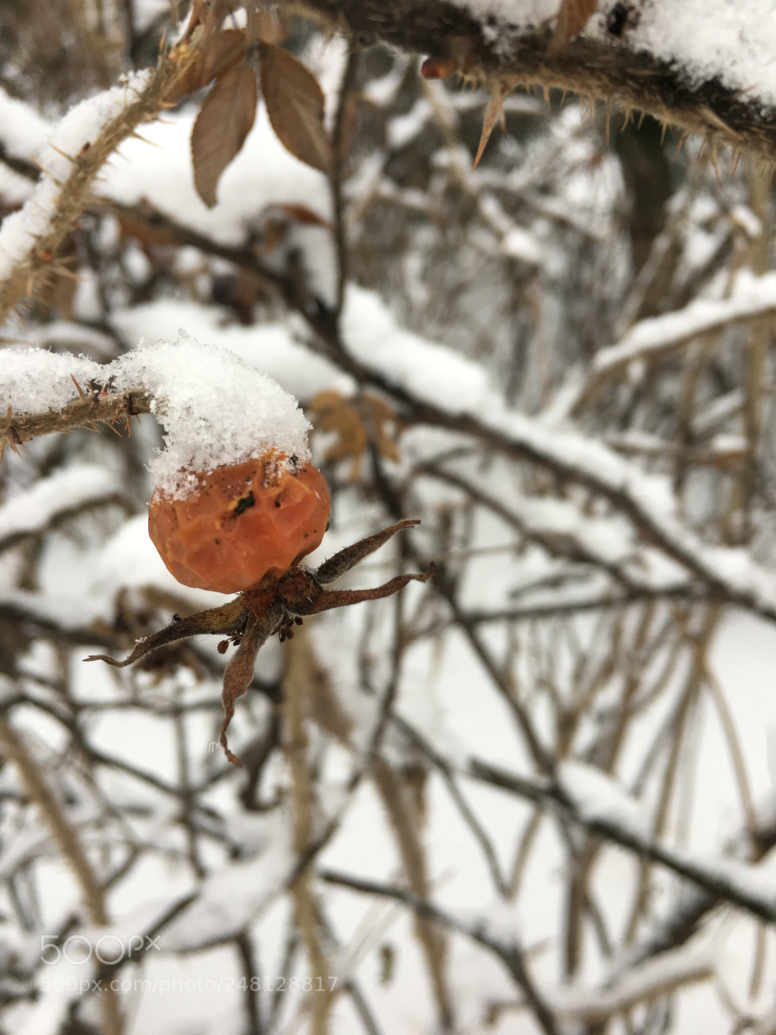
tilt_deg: -29.8
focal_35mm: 29
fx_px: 867
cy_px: 518
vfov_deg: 61.7
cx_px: 388
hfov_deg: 48.2
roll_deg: -0.4
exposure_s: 1/100
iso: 40
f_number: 2.2
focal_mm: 4.15
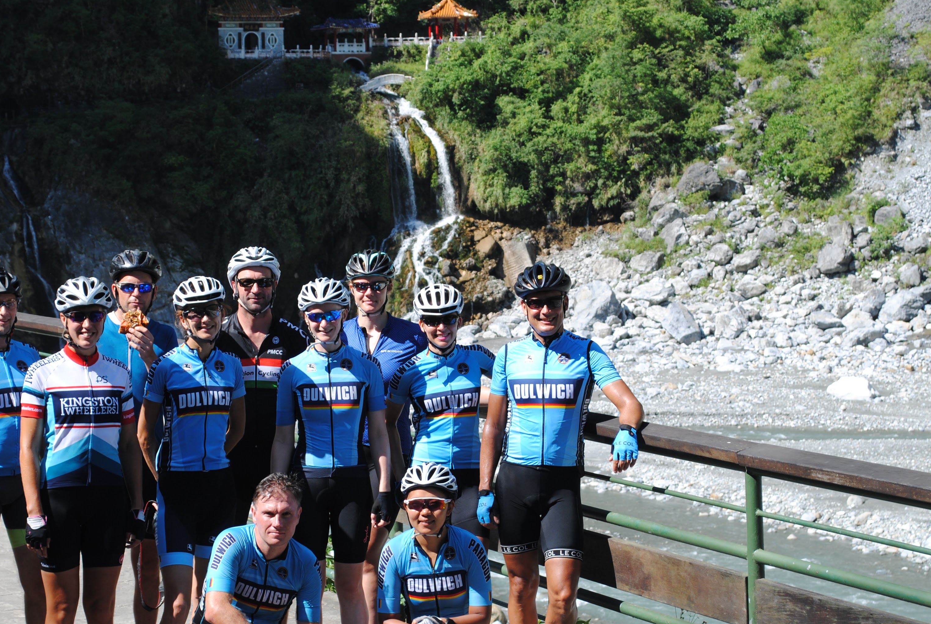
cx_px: 387
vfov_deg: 14.9
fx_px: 2382
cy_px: 258
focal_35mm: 92
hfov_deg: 22.1
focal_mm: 48
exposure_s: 1/160
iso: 100
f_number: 6.3
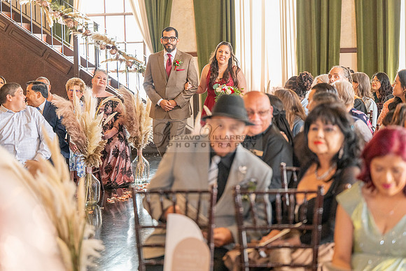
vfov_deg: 16.3
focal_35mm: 84
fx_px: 948
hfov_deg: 24.2
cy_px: 136
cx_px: 203
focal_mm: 84
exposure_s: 1/200
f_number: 2.8
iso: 1600
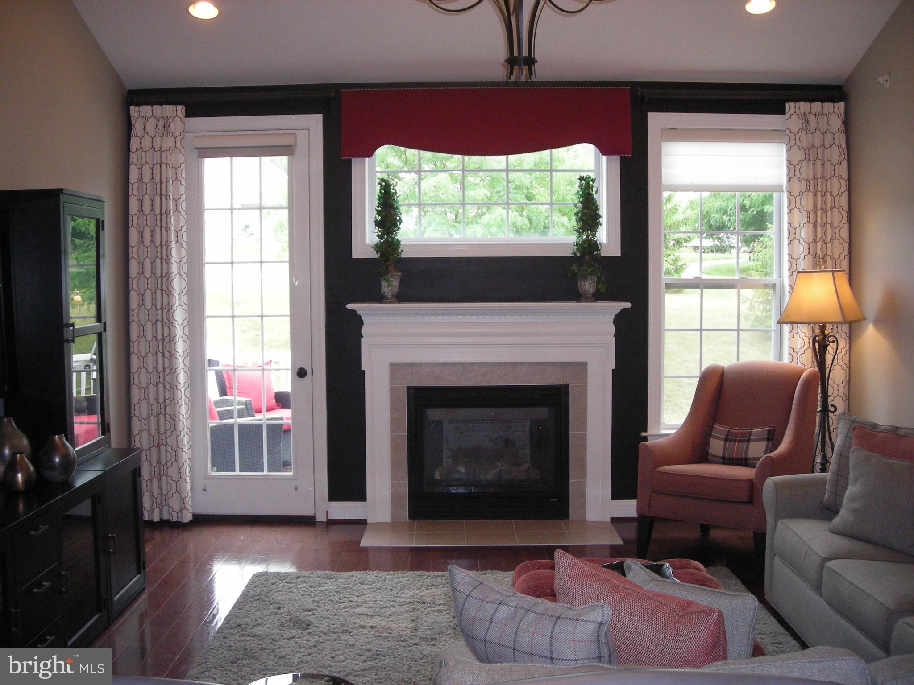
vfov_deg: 37.7
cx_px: 457
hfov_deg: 49.0
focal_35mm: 38
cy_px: 342
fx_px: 1003
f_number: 3.2
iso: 187
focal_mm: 6.3
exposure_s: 1/60
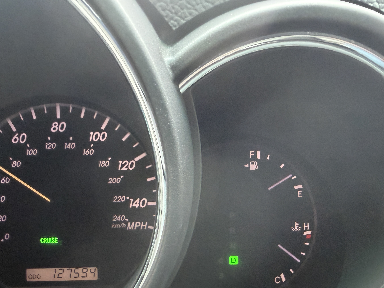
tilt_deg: -22.7
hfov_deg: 51.3
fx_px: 399
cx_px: 209
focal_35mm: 36
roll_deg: +1.2
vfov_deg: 38.8
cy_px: 209
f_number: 2.2
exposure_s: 1/60
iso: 400
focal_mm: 2.22
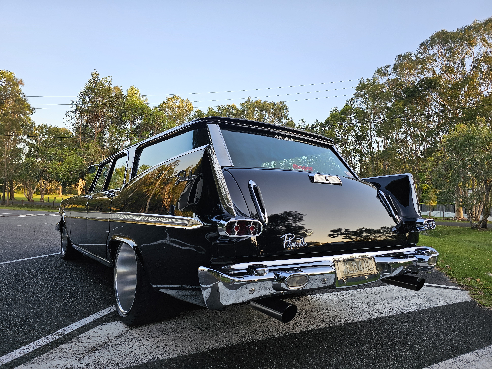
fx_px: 327
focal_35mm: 23
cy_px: 184
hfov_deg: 73.9
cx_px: 246
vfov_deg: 58.9
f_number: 1.7
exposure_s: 1/180
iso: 25
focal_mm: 6.3
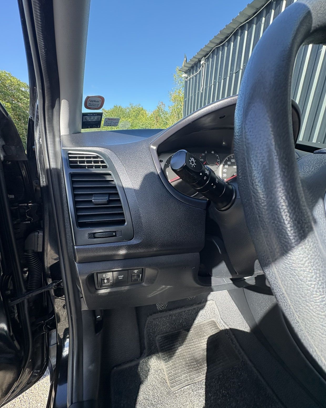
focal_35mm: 15
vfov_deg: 96.8
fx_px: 181
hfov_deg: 84.0
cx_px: 164
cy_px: 211
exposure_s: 1/185
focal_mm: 2.22
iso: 64
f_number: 2.2
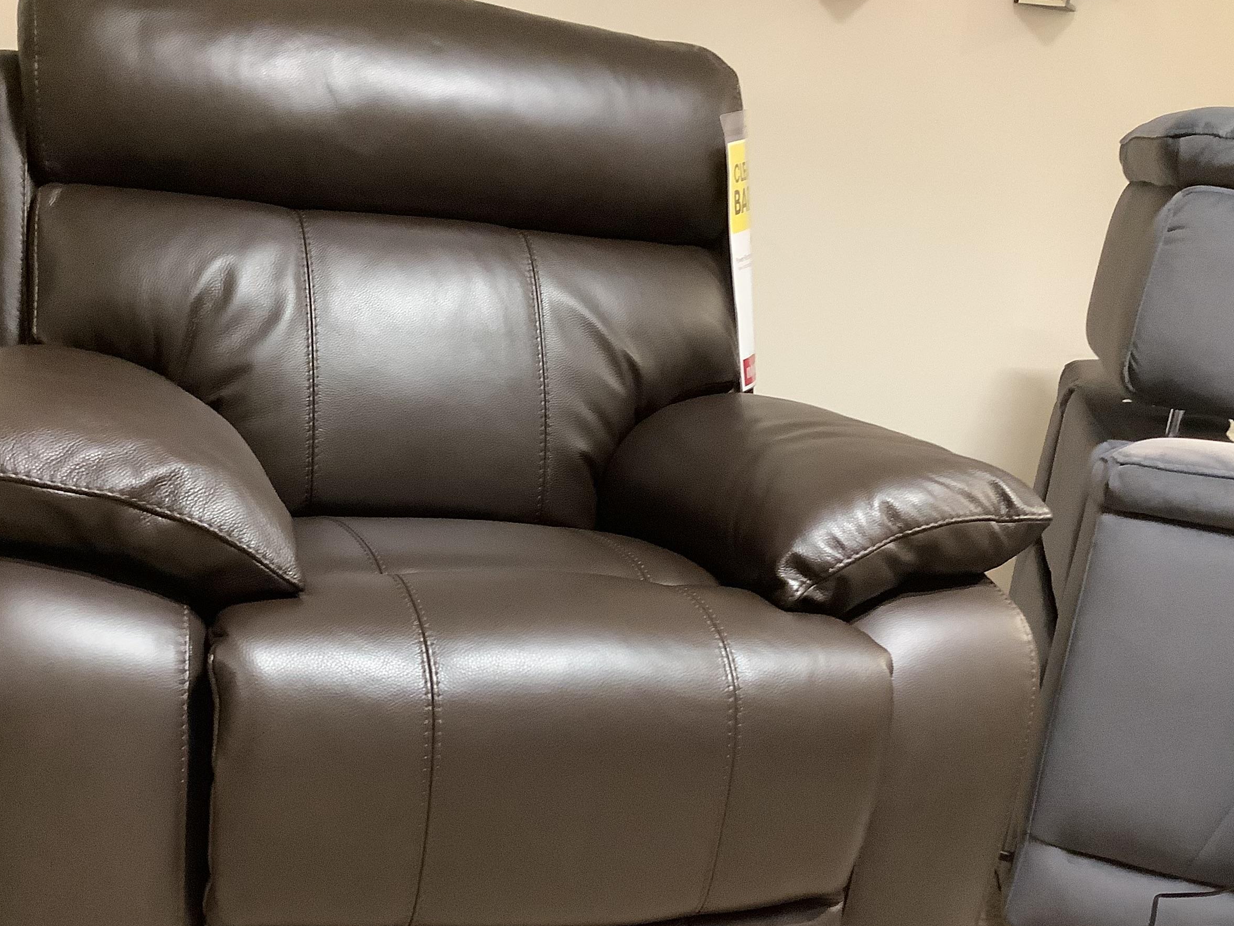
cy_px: 635
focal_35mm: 43
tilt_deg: -20.2
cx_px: 541
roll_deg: -7.3
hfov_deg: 43.8
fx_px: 1533
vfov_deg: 33.2
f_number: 2.4
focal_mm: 3.3
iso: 400
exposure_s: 1/33
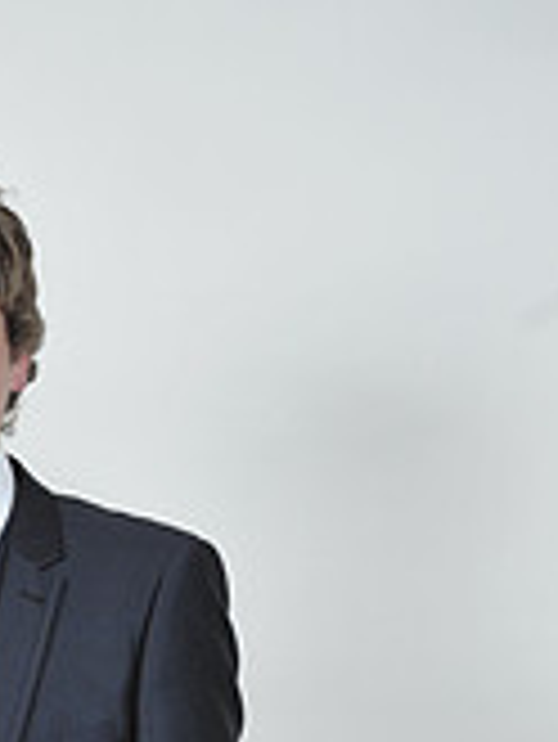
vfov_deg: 12.2
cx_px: -238
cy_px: 1192
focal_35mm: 152
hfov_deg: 9.5
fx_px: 3263
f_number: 7.1
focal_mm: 45
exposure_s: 1/160
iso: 1000
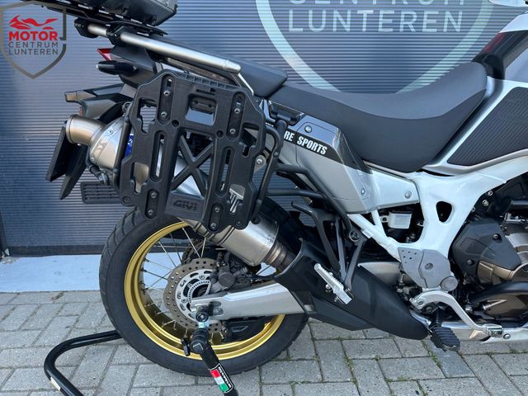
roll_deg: +0.3
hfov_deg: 71.6
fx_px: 366
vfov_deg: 56.8
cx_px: 264
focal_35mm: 24
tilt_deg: -16.1
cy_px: 198
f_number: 1.78
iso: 64
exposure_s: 1/139
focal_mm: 6.86
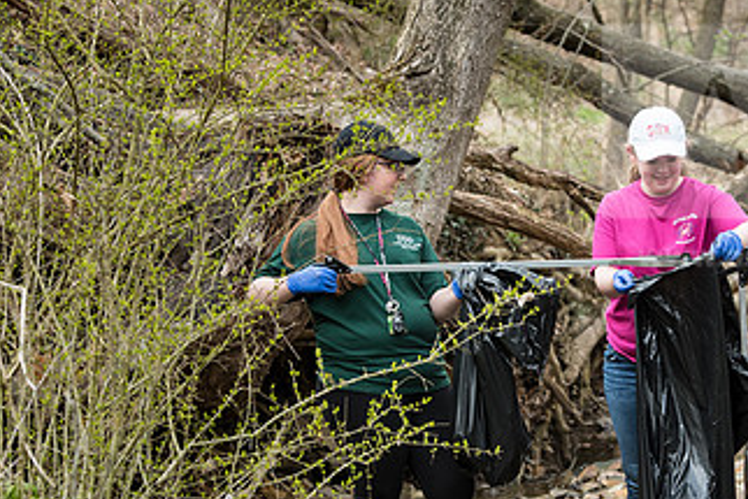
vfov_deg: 7.5
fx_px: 3825
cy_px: 305
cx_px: 532
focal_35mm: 184
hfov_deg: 11.2
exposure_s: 1/320
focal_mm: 102
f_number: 6.3
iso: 320
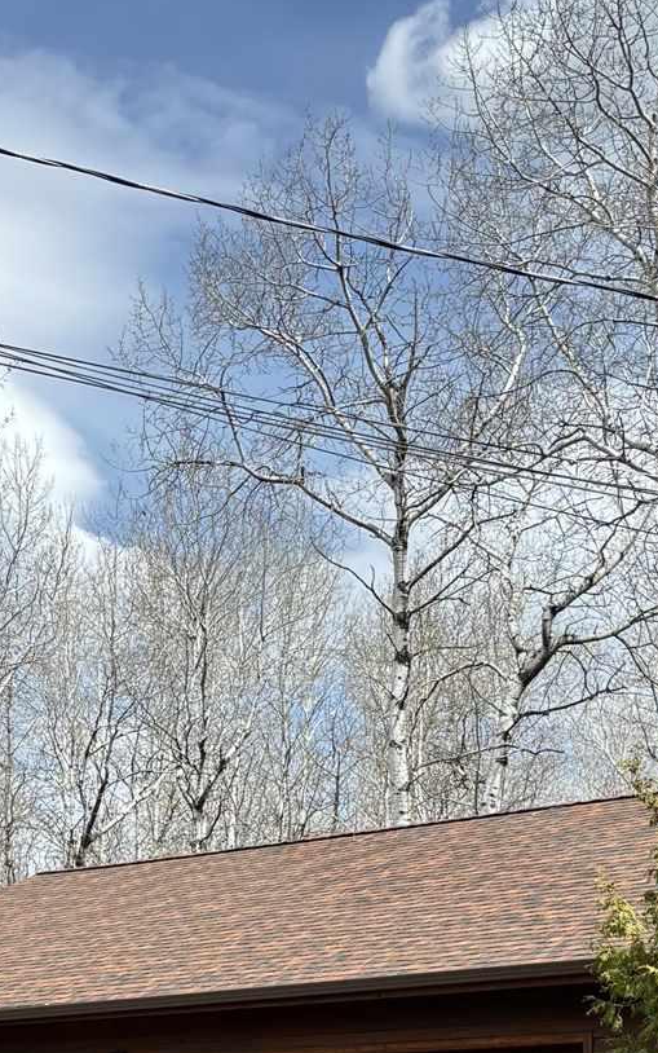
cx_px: 324
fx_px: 2237
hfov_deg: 16.7
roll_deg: -1.1
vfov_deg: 25.6
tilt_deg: +7.1
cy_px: 946
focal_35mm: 78
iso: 50
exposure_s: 1/1344
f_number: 1.6
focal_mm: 5.96
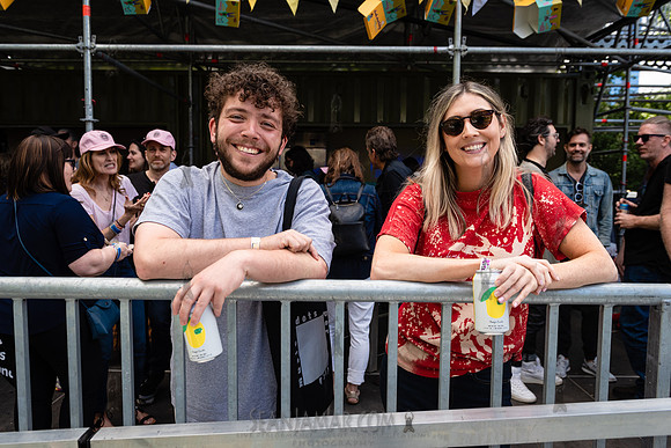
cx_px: 336
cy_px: 224
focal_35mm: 30
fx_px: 550
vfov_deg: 44.3
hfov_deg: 62.7
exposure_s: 1/1600
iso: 500
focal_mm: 28
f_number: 4
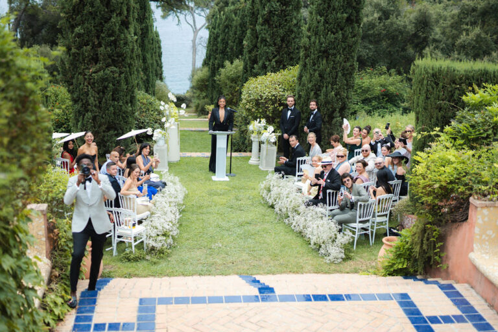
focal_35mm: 53
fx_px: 739
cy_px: 166
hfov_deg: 37.2
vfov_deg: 25.3
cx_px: 250
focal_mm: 50
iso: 1250
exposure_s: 1/6400
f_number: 1.8
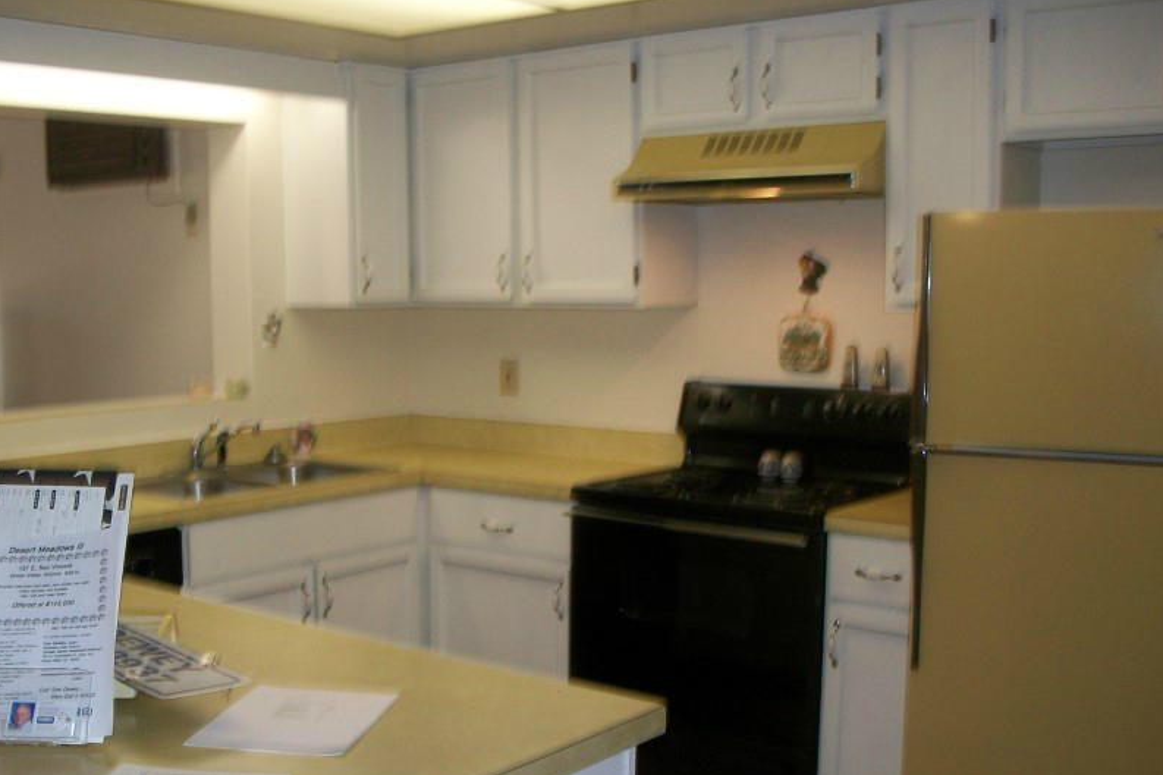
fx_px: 1388
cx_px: 440
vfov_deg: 31.1
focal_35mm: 43
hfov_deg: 45.1
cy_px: 465
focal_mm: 5.7
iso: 80
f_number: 2.9
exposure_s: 1/30
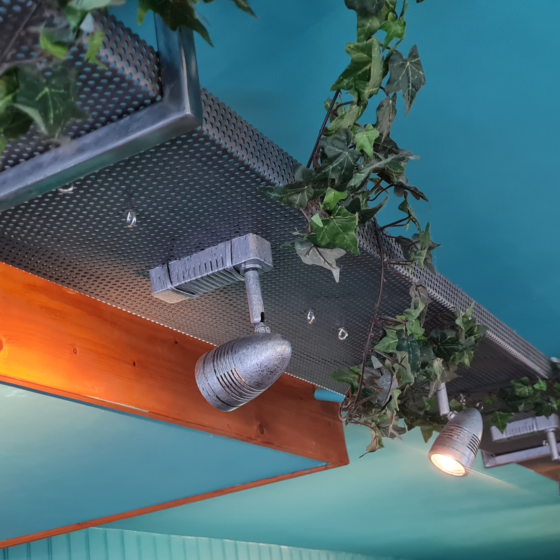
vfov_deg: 31.3
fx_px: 988
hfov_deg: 31.6
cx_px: 267
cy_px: 395
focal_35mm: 54
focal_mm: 5.4
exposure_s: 1/50
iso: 250
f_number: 1.8
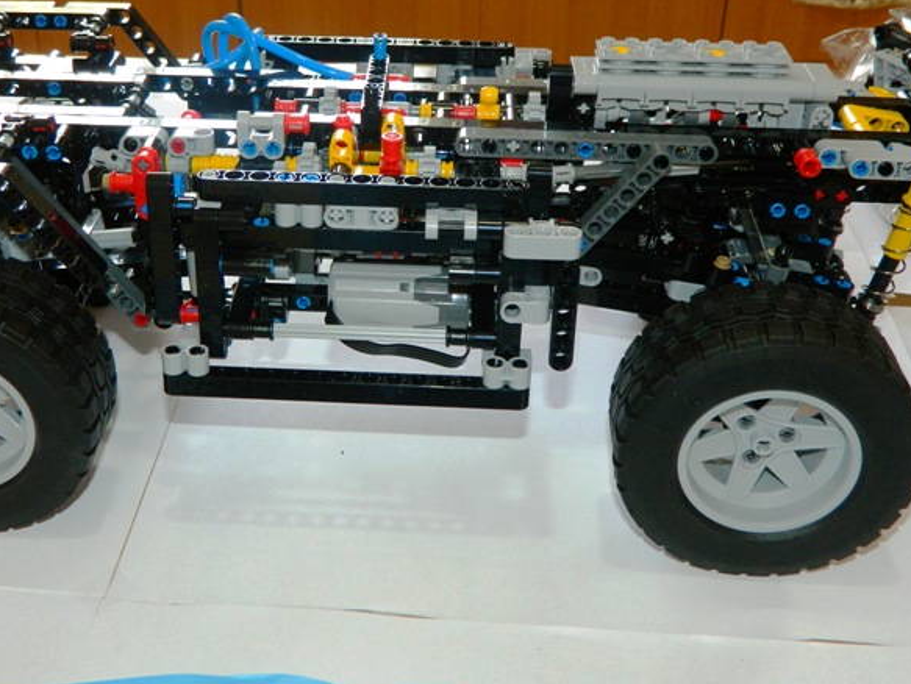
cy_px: 265
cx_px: 369
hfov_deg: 39.5
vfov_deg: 30.2
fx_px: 1264
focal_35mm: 48
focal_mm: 6.2
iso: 200
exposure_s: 1/40
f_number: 3.3
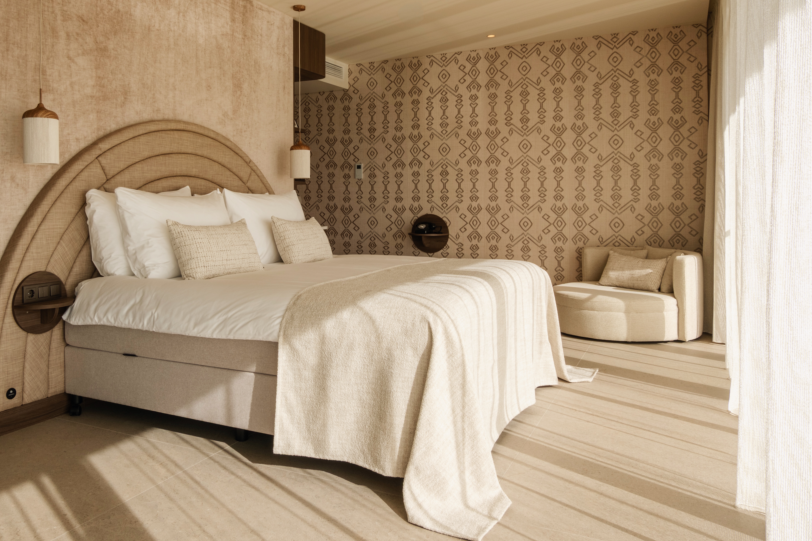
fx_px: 677
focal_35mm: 30
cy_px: 202
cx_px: 330
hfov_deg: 61.5
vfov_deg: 43.3
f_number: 14
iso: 160
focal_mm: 15
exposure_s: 1/15
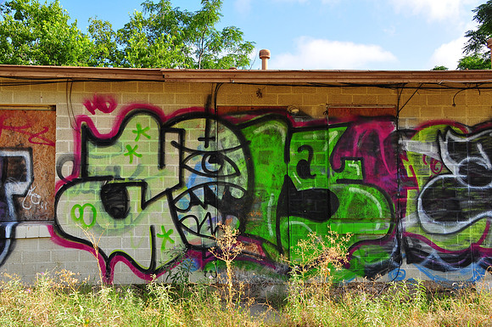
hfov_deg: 49.6
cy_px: 164
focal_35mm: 39
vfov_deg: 34.1
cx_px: 246
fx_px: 532
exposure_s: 1/125
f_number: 10
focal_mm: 26
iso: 200
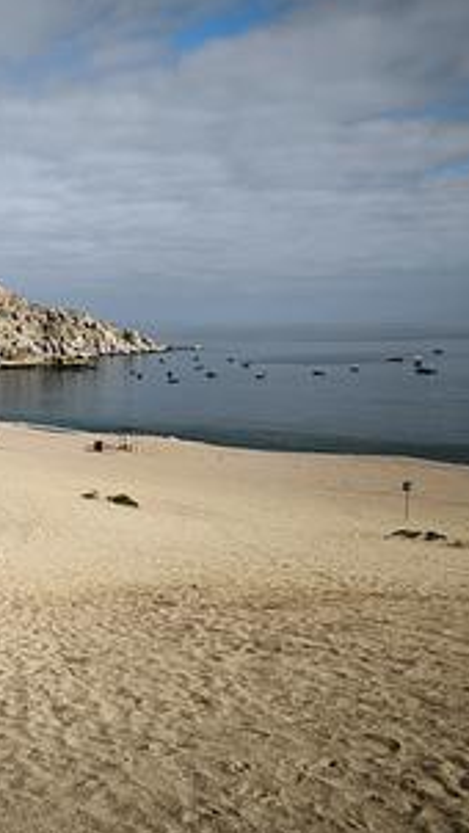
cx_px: -90
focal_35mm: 37
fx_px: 818
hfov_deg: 28.1
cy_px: 408
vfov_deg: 54.0
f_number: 1.9
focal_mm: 6.92
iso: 50
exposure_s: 1/2713
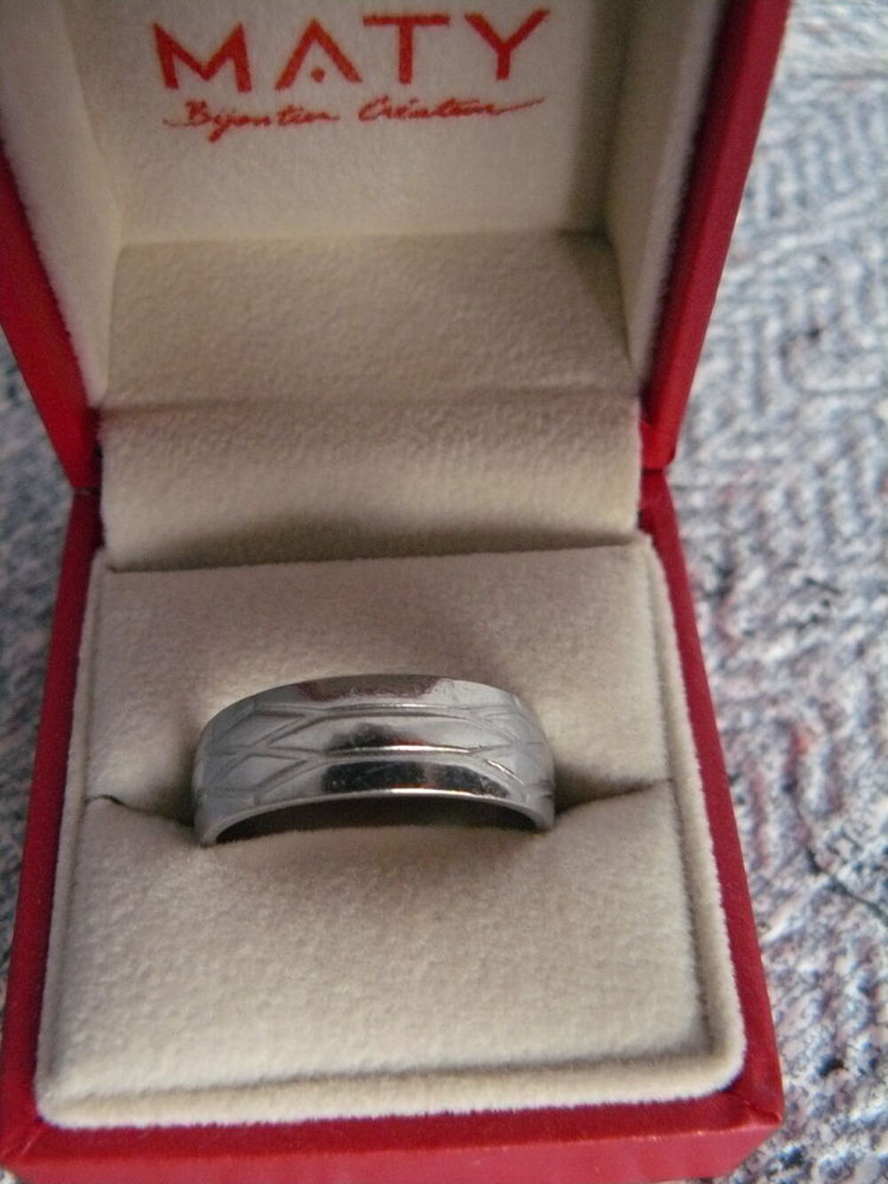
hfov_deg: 39.7
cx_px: 444
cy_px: 592
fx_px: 1231
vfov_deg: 51.4
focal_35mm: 36
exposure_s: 1/50
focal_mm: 6
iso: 400
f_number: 2.8
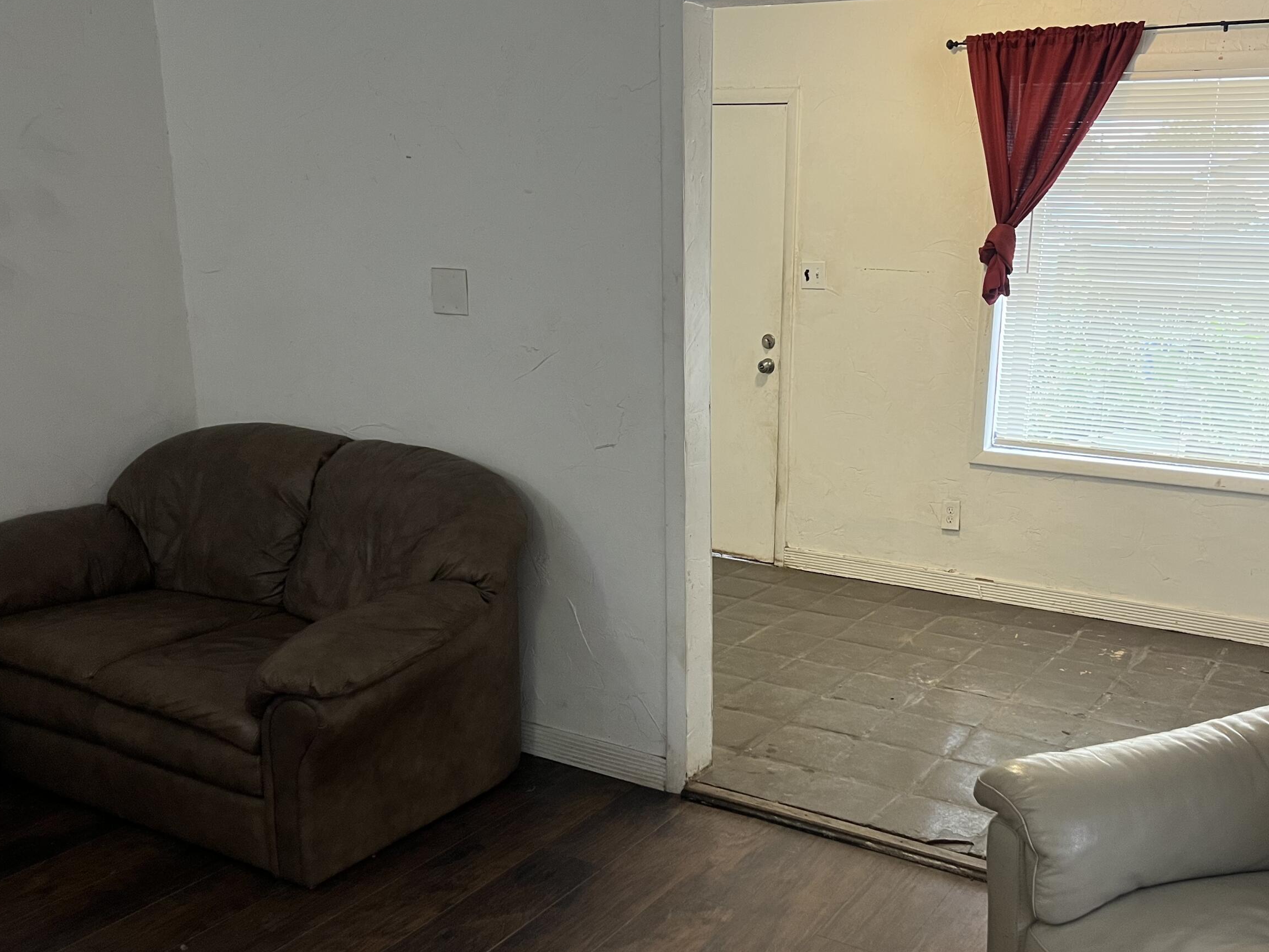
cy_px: 544
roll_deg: -2.9
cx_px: 824
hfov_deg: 53.1
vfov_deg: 41.7
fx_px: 1247
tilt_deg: -16.9
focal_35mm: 34
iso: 160
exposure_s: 1/60
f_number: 1.5
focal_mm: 5.7
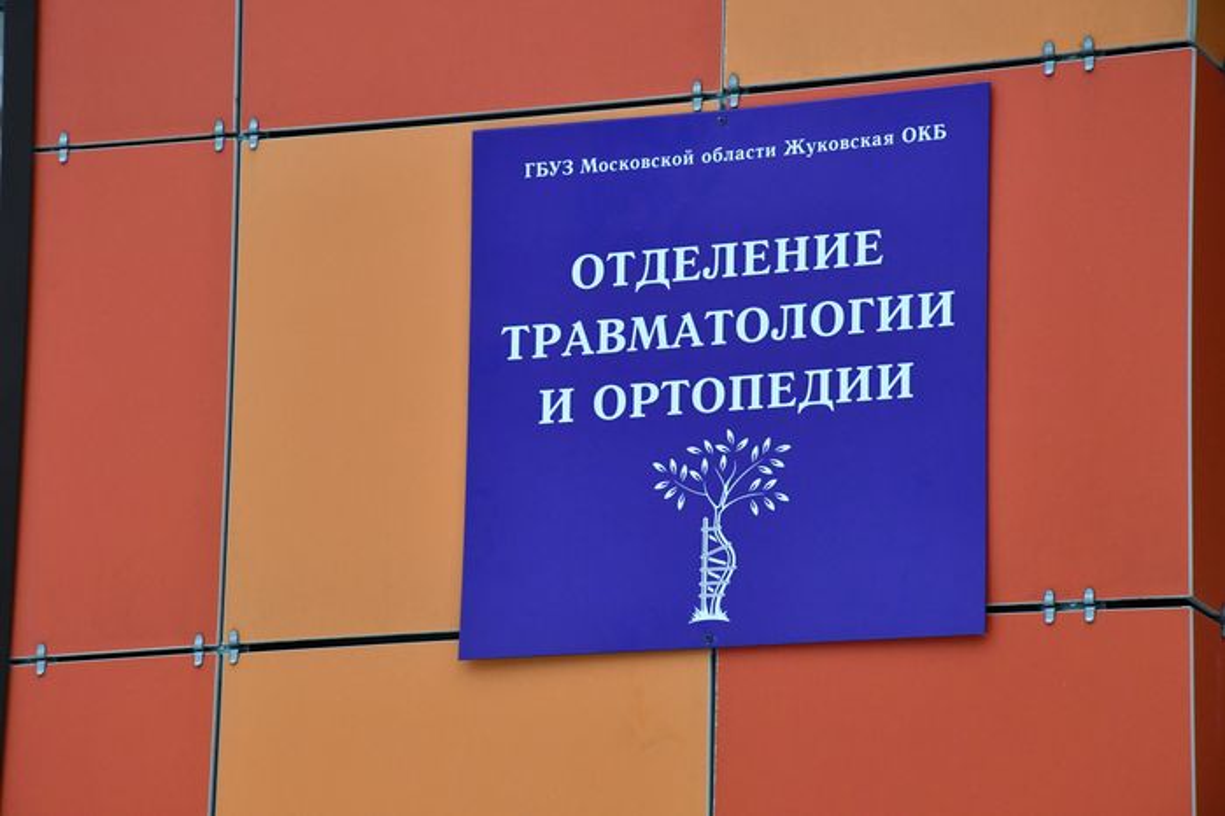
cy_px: 408
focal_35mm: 168
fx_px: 5716
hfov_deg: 12.2
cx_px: 612
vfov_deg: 8.2
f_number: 9
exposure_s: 1/320
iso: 3200
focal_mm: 112
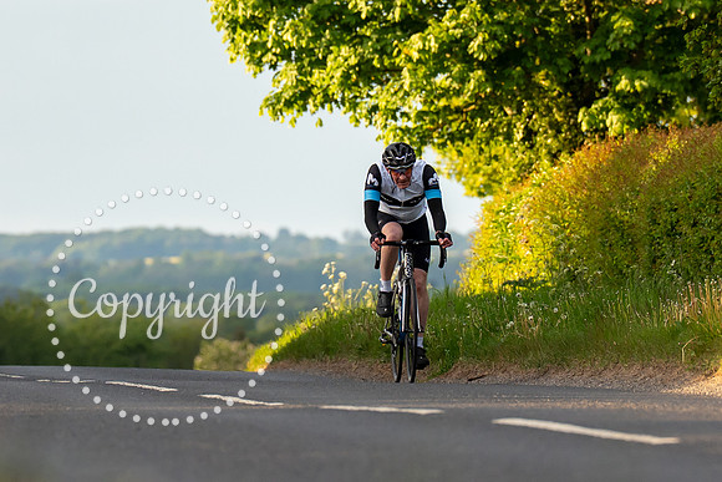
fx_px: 10876
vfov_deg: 2.5
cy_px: 284
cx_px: 425
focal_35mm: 542
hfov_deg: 3.8
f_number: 4
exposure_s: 1/1000
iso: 640
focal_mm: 200
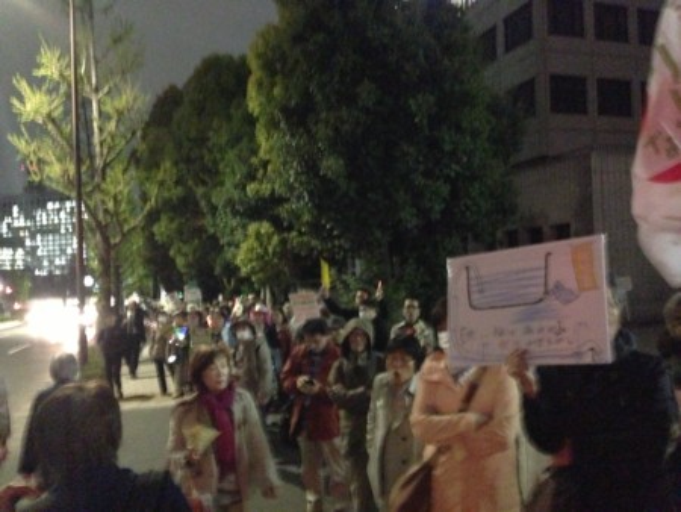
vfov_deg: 43.0
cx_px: 340
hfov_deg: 55.3
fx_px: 650
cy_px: 256
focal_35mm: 33
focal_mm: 4.13
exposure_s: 1/15
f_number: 2.4
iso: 2000
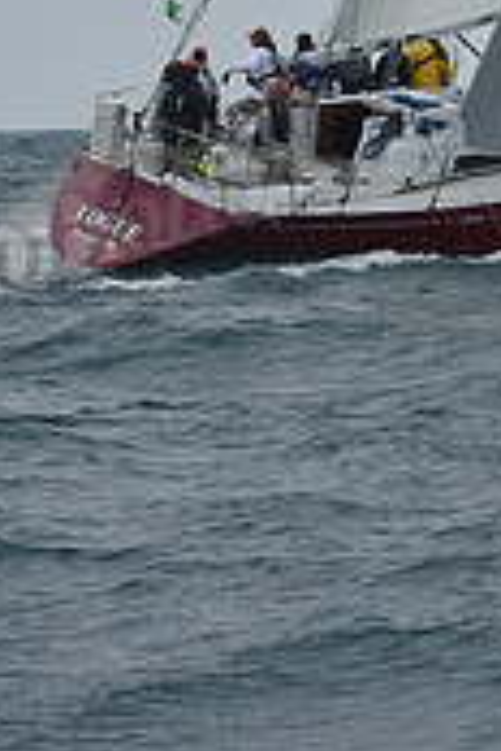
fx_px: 4863
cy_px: -483
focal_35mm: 233
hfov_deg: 5.9
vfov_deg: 8.6
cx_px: 602
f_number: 10
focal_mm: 70
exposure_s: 1/800
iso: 250
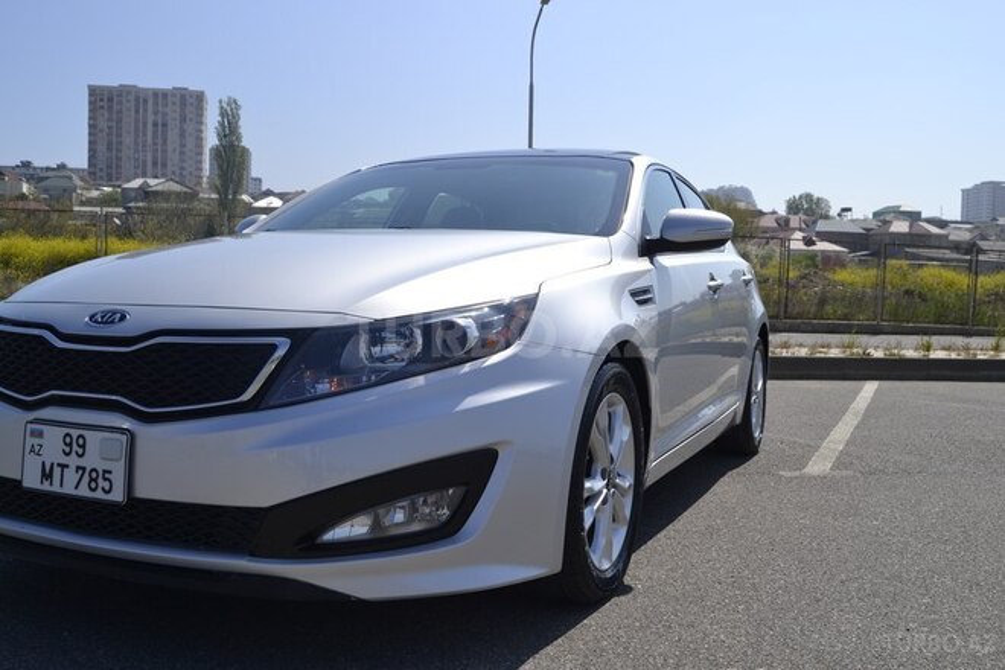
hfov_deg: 57.2
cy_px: 335
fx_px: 921
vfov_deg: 40.0
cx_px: 502
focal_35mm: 33
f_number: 10
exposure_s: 1/400
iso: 100
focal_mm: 22
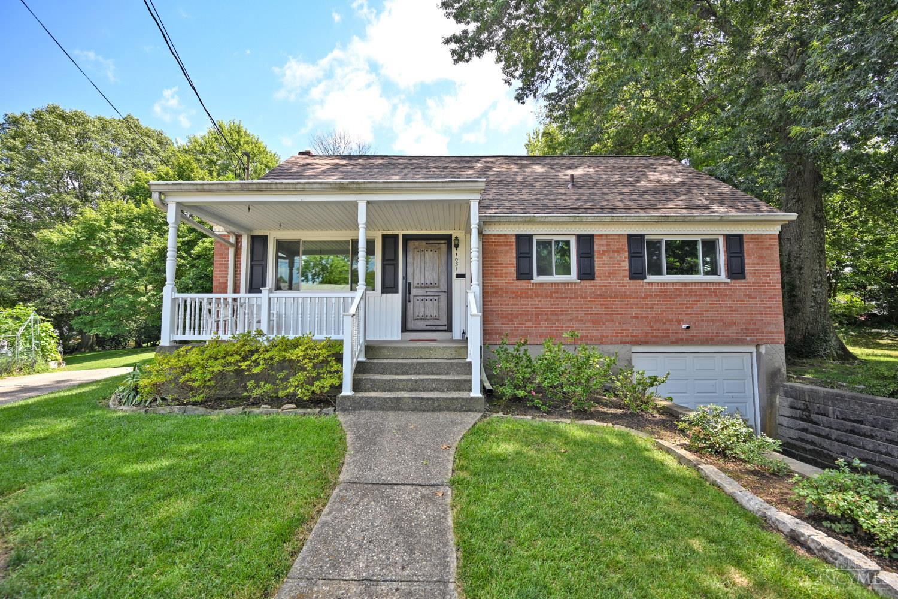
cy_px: 300
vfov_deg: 77.3
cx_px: 449
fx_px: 374
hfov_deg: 100.4
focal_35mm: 15
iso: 180
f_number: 5.6
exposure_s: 1/250
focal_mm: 15
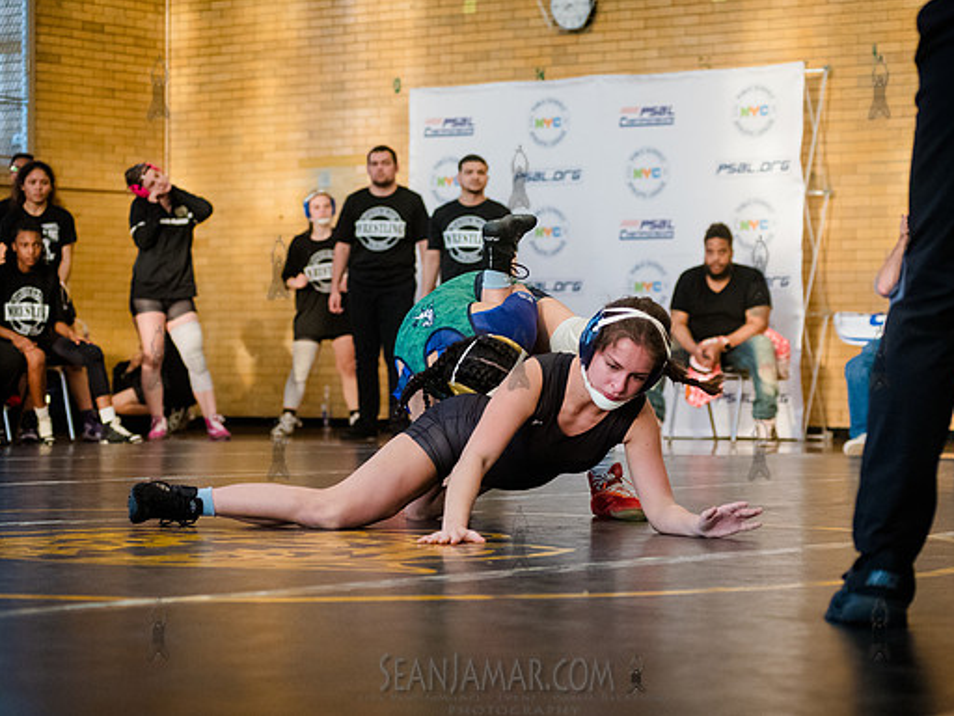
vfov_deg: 14.8
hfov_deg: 19.6
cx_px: 504
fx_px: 2756
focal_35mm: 100
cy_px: 405
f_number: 3.5
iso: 5000
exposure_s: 1/400
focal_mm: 80
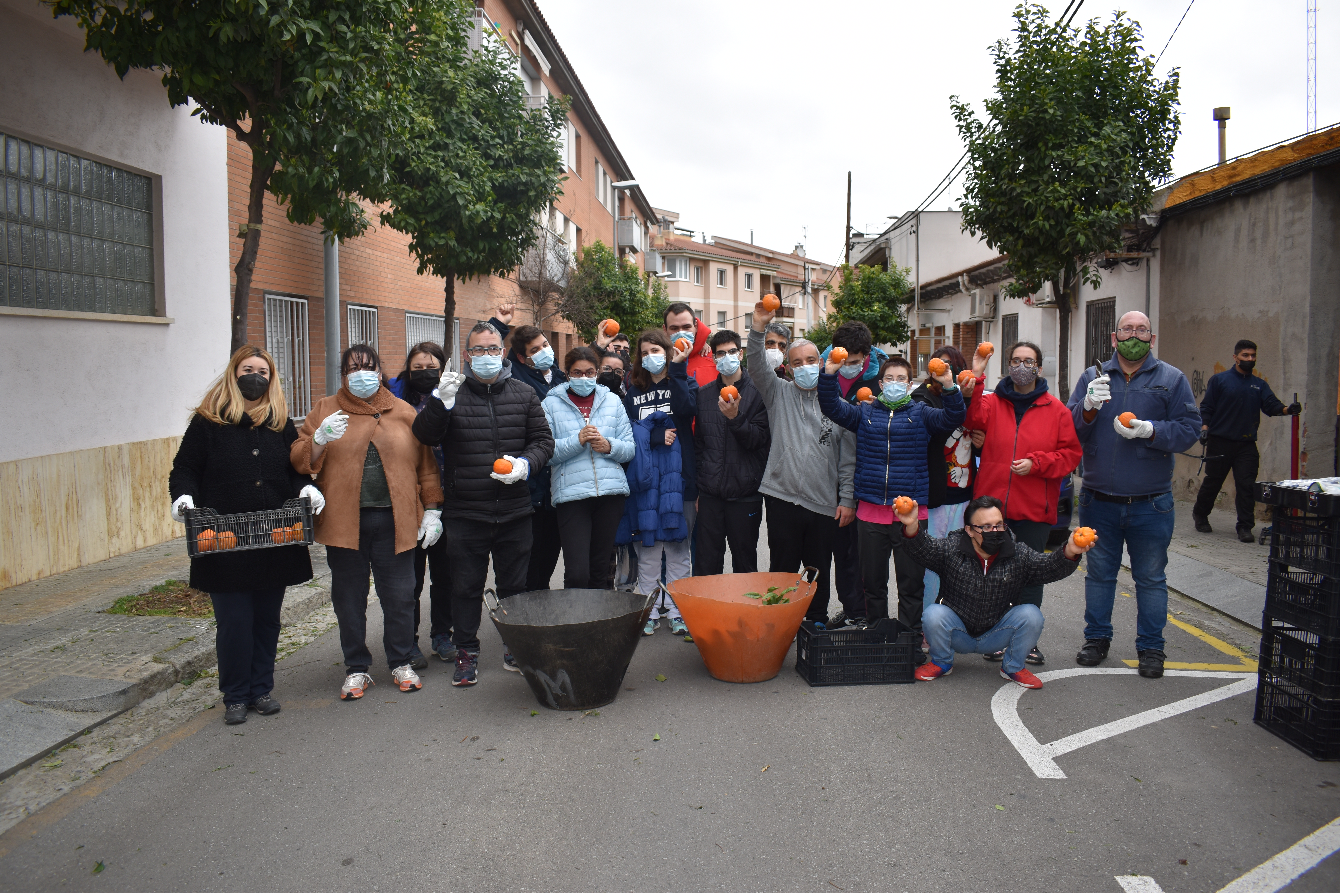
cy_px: 446
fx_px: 1005
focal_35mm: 27
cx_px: 670
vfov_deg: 47.9
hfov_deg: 67.4
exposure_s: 1/200
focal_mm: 18
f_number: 5
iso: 140
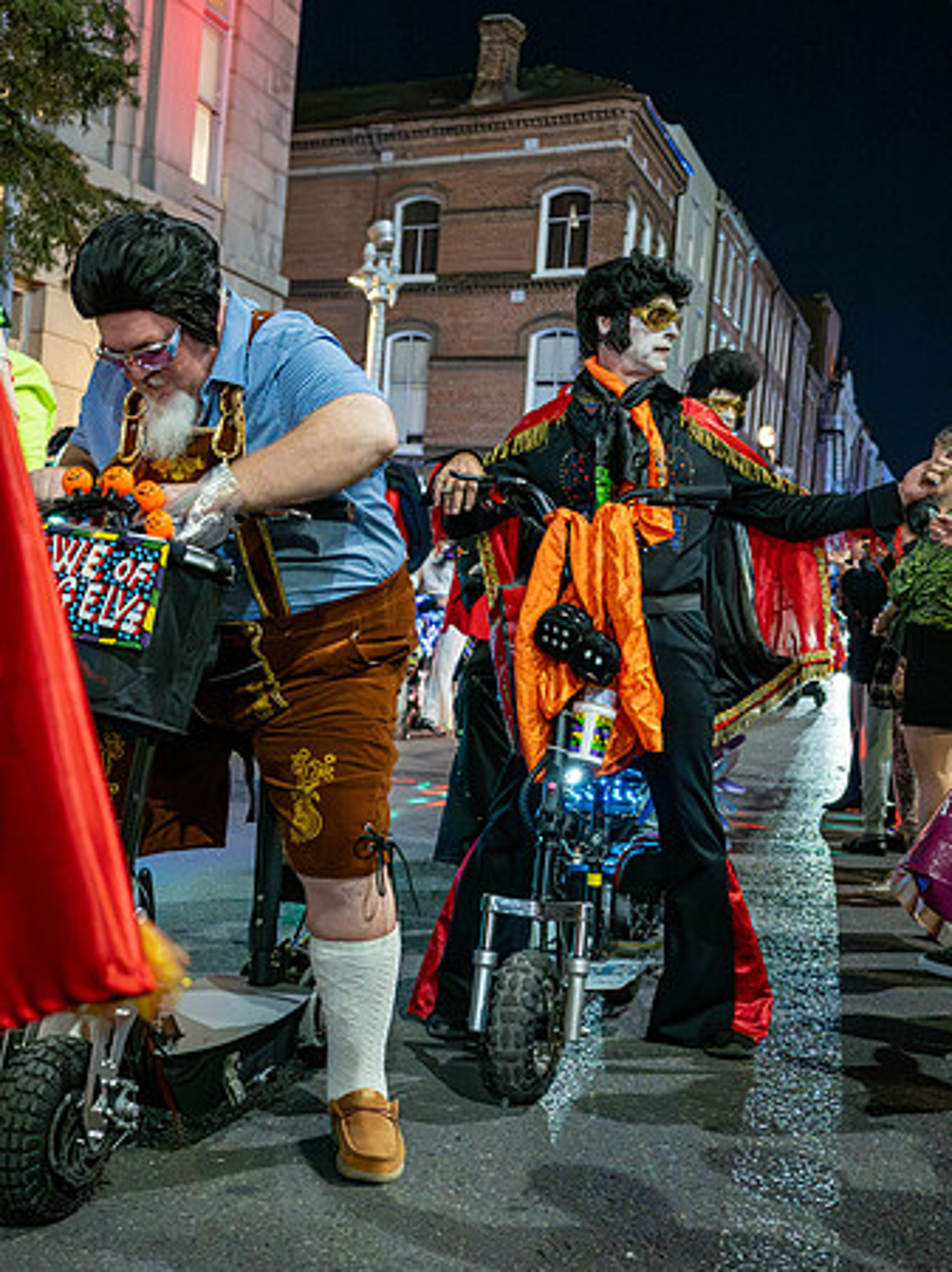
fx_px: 1762
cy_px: 636
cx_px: 476
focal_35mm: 48
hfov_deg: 30.2
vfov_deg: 39.7
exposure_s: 1/100
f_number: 2.8
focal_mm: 24
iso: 12800
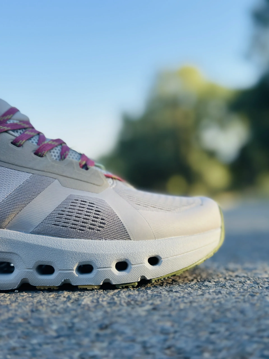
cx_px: 134
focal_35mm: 48
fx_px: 497
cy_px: 180
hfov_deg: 30.3
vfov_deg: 39.7
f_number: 1.78
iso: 100
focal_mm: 6.86
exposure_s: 1/1916
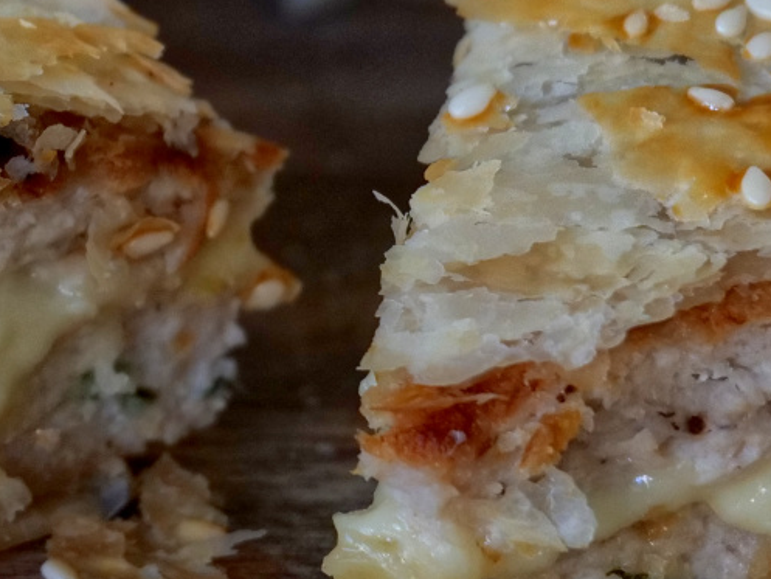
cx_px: -127
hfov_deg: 8.8
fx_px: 4968
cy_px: 2
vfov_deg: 6.6
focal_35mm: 223
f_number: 7.1
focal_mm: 60
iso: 2500
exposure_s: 1/100
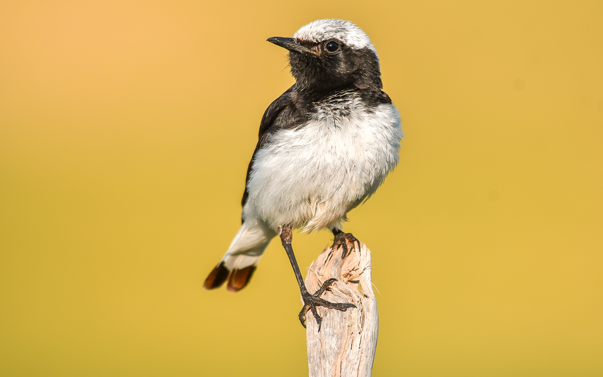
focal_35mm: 857
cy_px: 154
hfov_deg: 2.5
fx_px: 14084
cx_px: 336
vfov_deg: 1.5
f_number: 5.6
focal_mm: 500
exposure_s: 1/1600
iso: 320
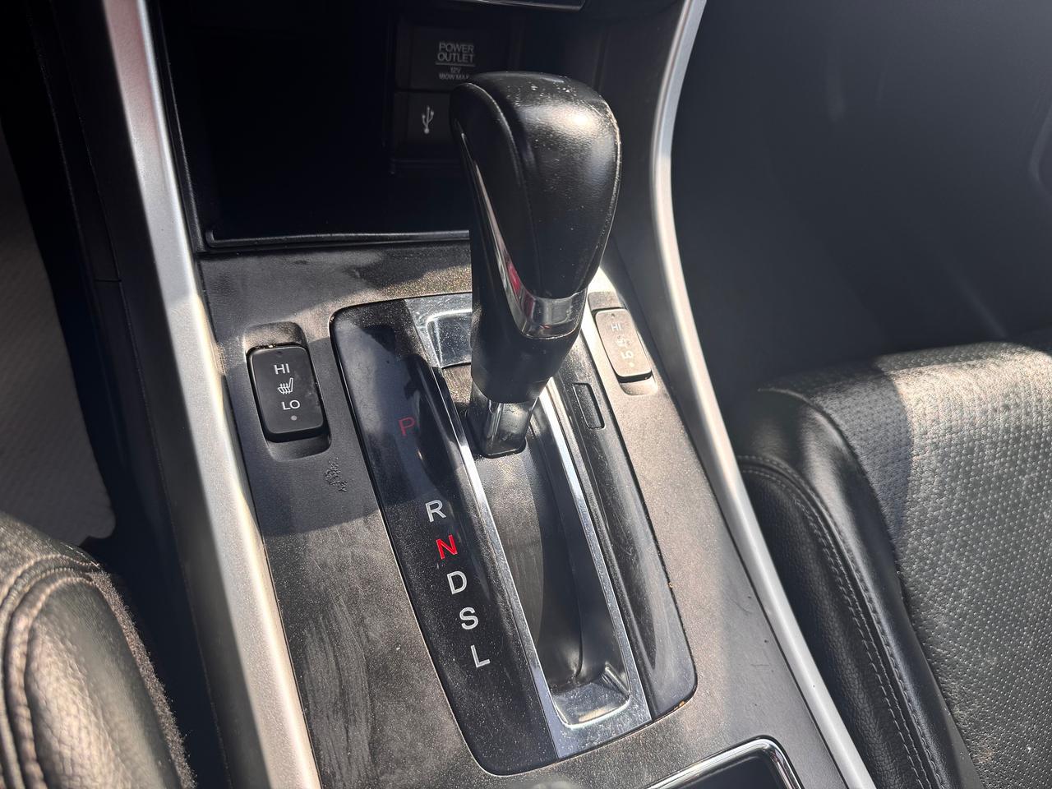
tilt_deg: -51.2
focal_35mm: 24
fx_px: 729
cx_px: 526
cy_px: 394
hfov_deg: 71.6
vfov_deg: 56.8
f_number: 1.78
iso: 80
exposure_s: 1/633
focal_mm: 6.76
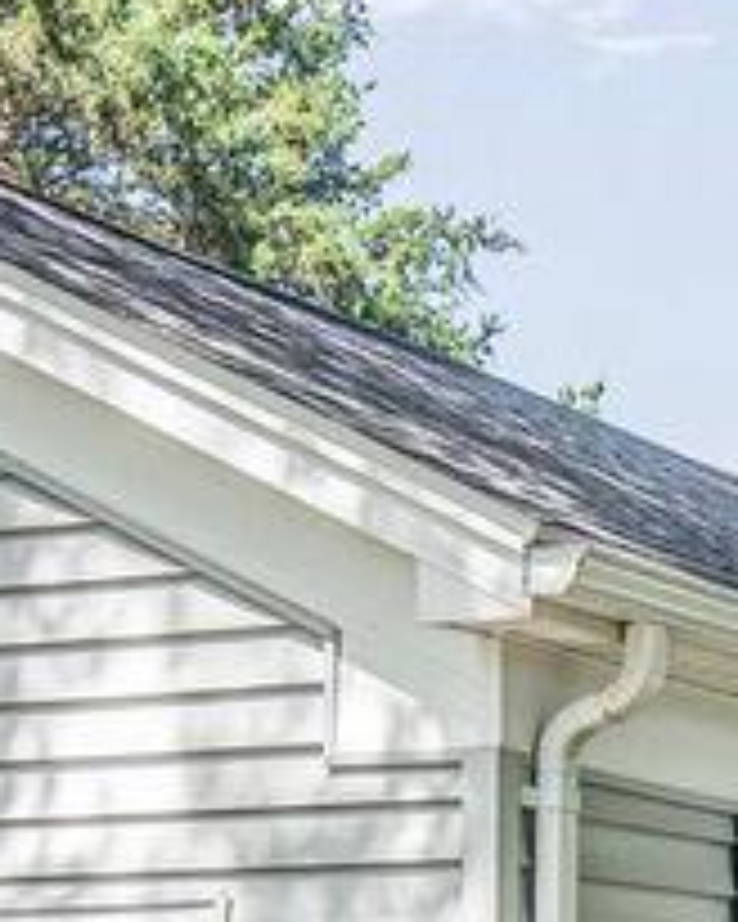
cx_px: 810
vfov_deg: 15.0
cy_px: 1030
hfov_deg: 12.1
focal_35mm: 125
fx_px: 3413
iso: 400
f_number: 8
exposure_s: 1/60
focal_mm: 19
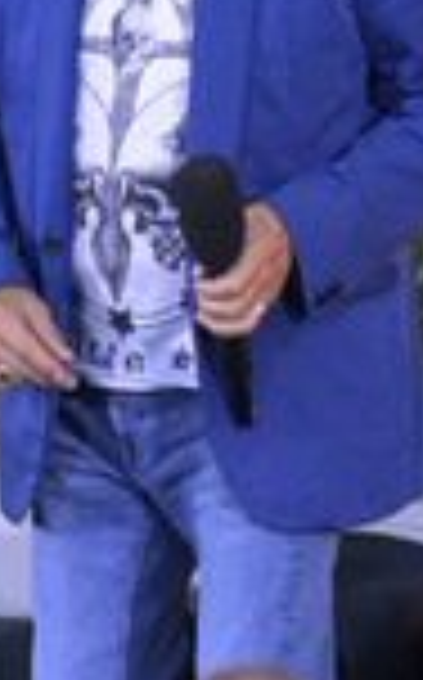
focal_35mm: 1522
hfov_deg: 0.9
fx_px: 28154
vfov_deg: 1.4
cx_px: -137
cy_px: 68
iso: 8000
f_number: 5.6
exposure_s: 1/1000
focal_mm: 500
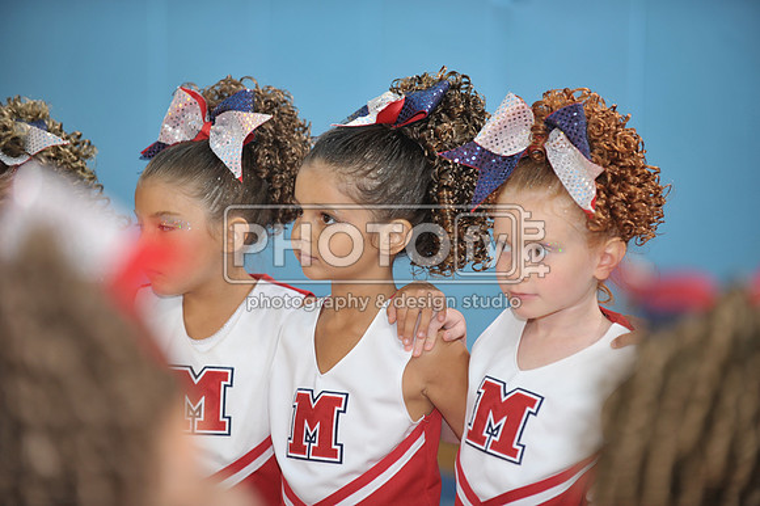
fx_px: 3165
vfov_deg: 9.1
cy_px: 253
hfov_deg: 13.7
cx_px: 380
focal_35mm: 150
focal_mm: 150
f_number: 2.8
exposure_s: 1/125
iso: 500
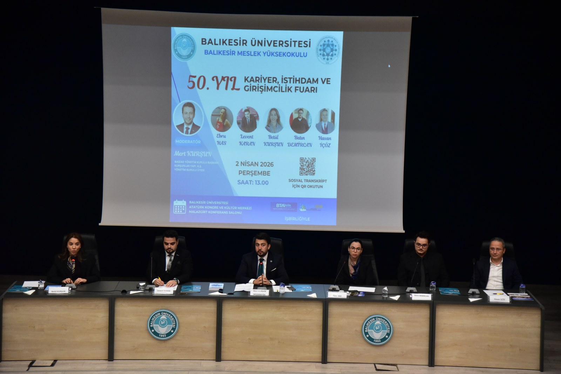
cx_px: 280
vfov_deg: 16.7
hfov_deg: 24.8
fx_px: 1278
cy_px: 187
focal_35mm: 82
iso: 3200
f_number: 4
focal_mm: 82
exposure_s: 1/160
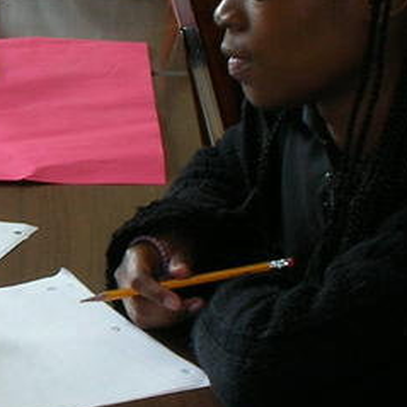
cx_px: -155
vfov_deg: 10.0
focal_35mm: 174
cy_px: 186
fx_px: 2315
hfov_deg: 9.8
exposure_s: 1/30
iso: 50
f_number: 3.5
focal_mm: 7.7
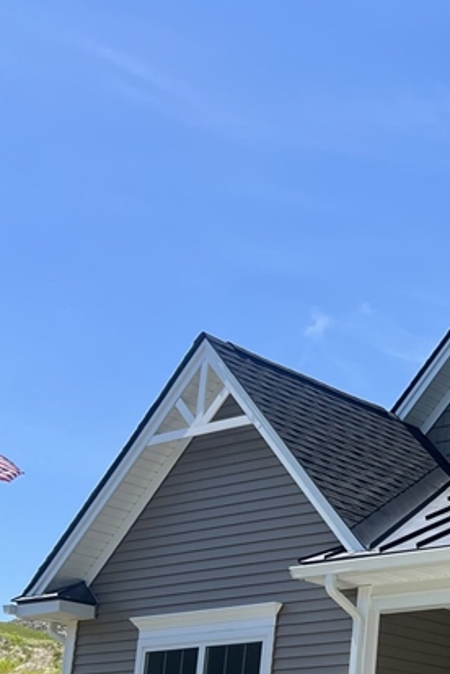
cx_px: 757
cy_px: 612
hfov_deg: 17.4
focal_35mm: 67
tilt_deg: +10.1
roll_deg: -2.0
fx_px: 1254
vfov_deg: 28.8
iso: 50
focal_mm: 5.7
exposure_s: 1/2632
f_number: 1.5
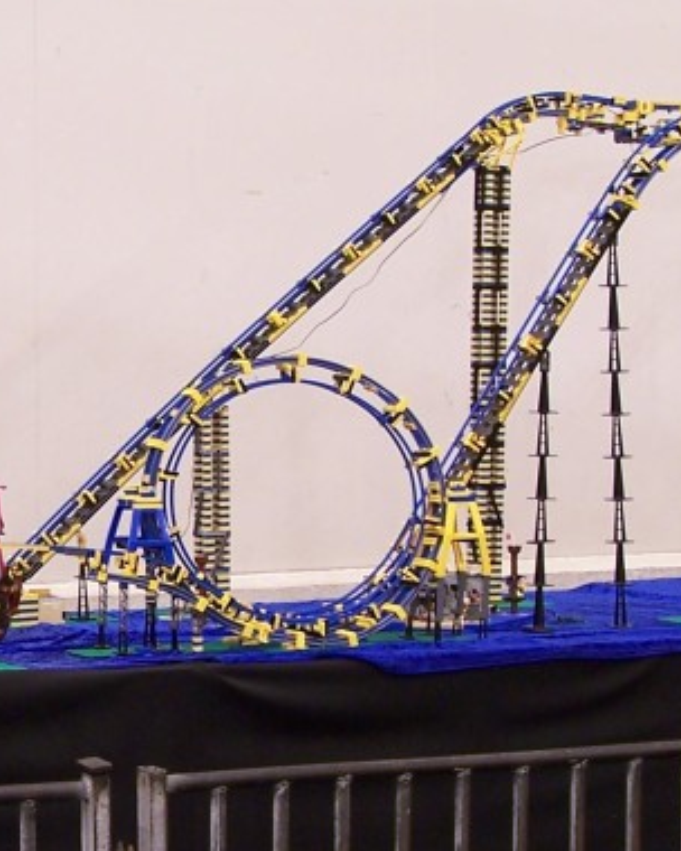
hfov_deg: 13.5
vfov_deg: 17.0
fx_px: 2847
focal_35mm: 113
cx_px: 60
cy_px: 567
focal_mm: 7.1
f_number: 2.9
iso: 80
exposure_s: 1/2
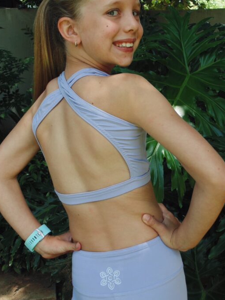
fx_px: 416
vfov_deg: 39.6
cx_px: 108
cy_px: 133
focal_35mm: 48
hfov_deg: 30.3
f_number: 3.6
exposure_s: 1/125
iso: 80
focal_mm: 7.4
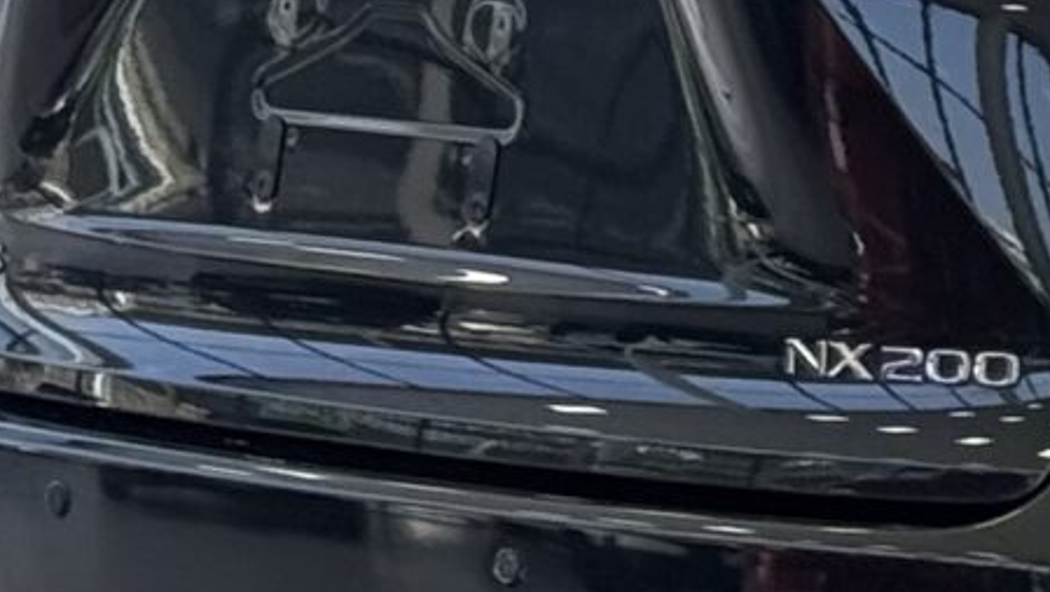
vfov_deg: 4.1
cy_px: -274
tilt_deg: -3.4
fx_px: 8300
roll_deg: +0.5
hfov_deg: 7.0
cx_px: 2158
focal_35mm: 298
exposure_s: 1/235
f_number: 1.78
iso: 125
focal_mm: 6.76
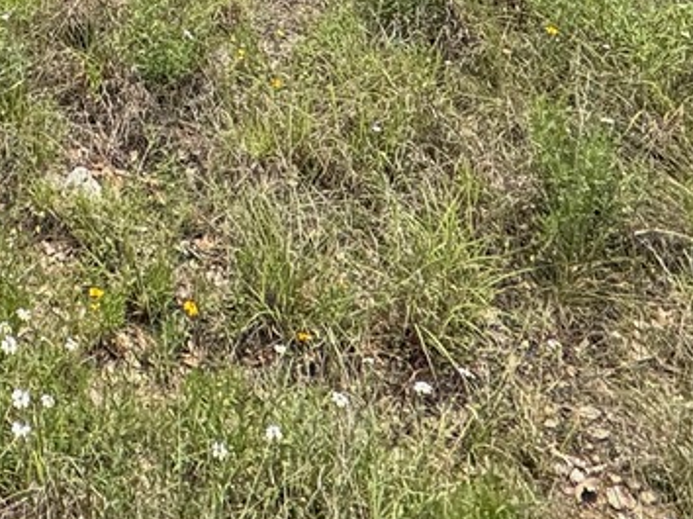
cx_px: 10
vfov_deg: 18.1
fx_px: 1140
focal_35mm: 57
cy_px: -497
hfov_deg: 31.4
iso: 40
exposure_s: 1/1110
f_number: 2.2
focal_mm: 2.22
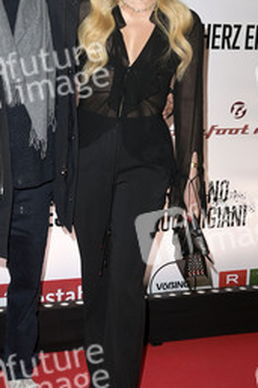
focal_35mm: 53
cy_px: 154
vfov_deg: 37.4
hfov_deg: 25.3
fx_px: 570
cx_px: 75
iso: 500
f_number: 5.6
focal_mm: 34
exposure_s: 1/250
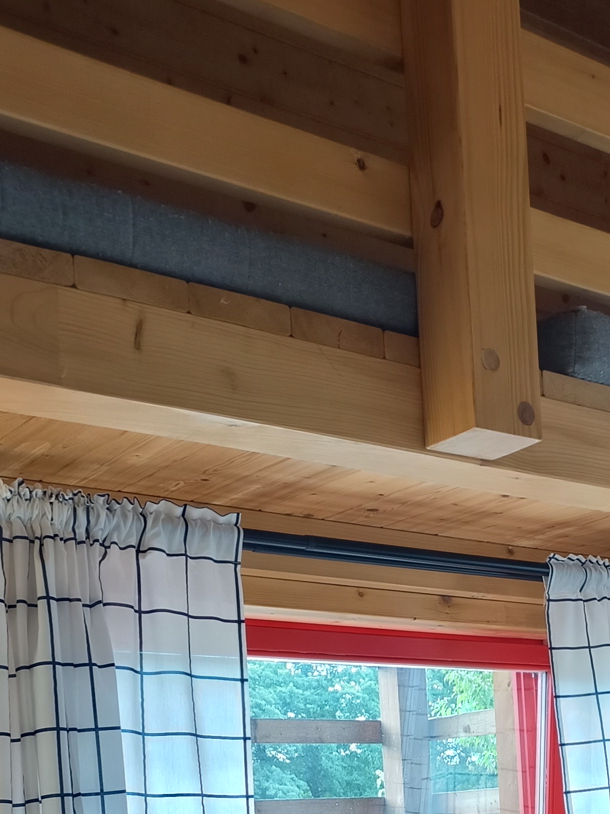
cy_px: 840
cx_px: 582
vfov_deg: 30.1
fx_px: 1386
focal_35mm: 59
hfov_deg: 23.9
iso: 237
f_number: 1.7
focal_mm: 5.27
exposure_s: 1/50
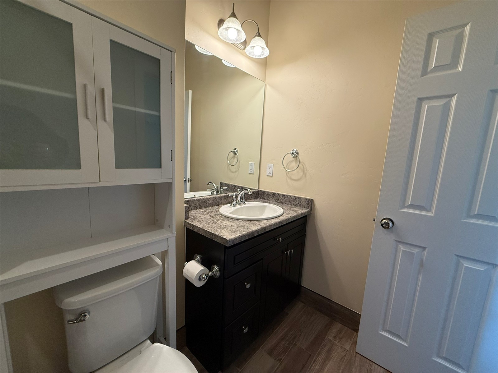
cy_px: 186
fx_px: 201
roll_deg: -3.8
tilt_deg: -6.8
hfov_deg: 102.1
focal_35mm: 14
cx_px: 249
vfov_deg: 85.7
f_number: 2.2
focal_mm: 2.22
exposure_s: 1/120
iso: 250
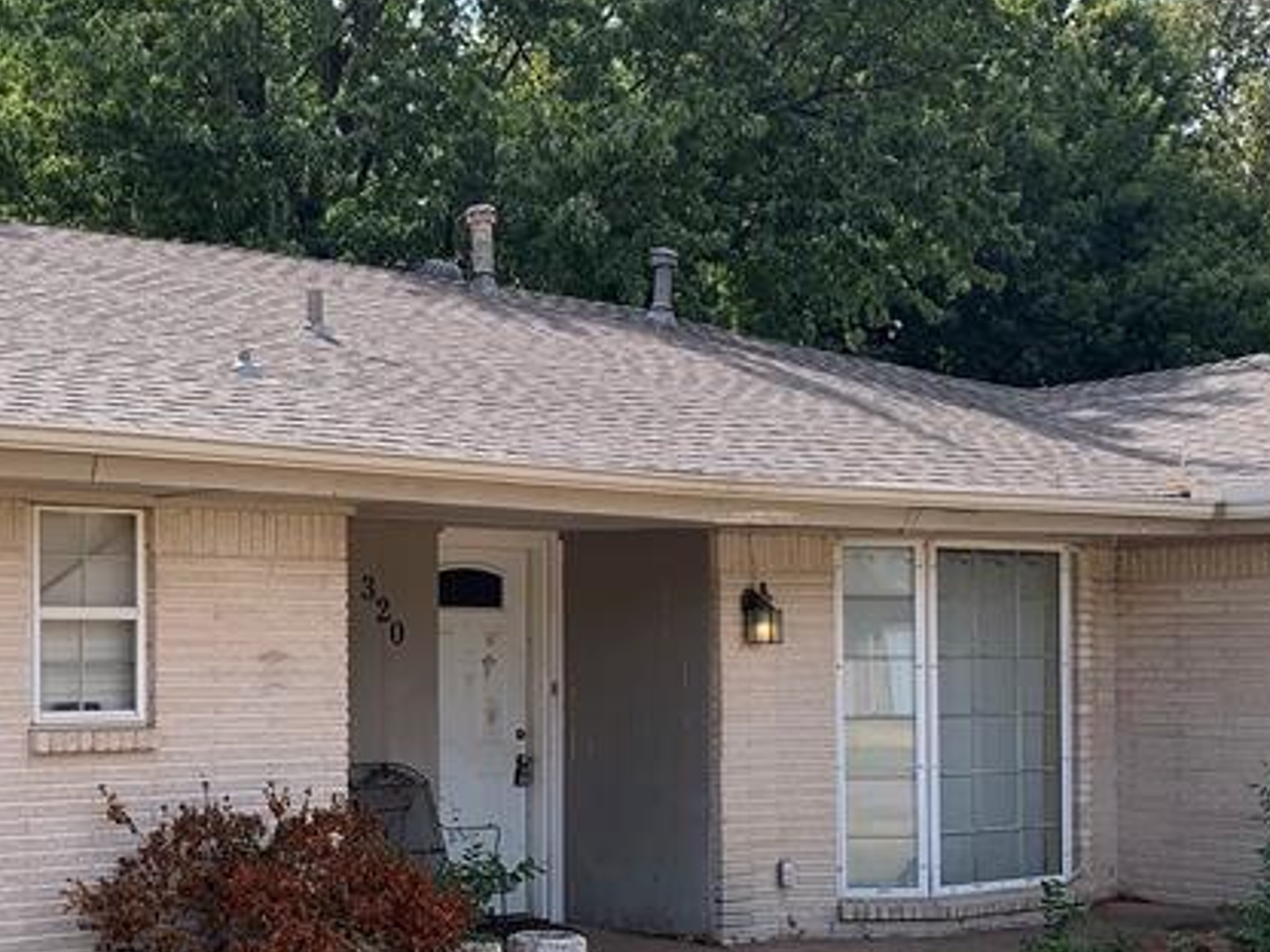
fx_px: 2348
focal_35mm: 64
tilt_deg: +0.3
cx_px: 287
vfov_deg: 22.8
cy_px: 638
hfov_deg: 29.7
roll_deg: -0.4
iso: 25
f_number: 1.8
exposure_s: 1/1111
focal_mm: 4.25
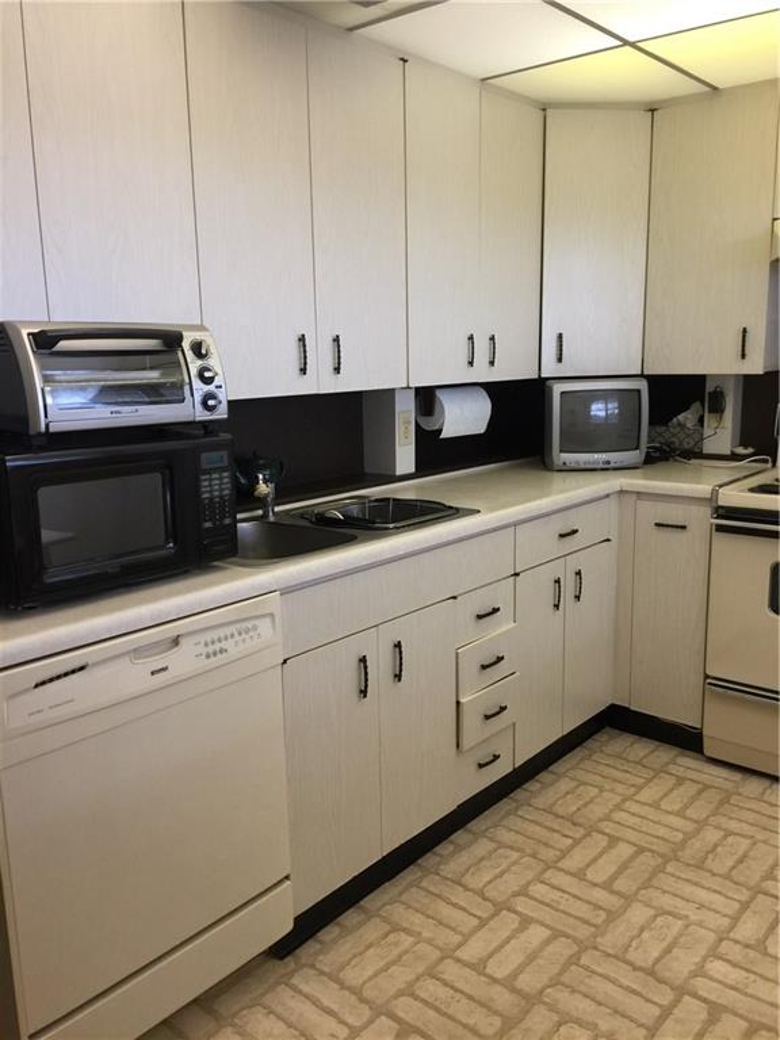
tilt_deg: -10.3
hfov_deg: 48.2
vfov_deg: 61.7
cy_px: 520
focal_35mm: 29
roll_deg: -0.3
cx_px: 390
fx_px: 871
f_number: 2.2
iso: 50
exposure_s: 1/30
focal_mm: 4.15
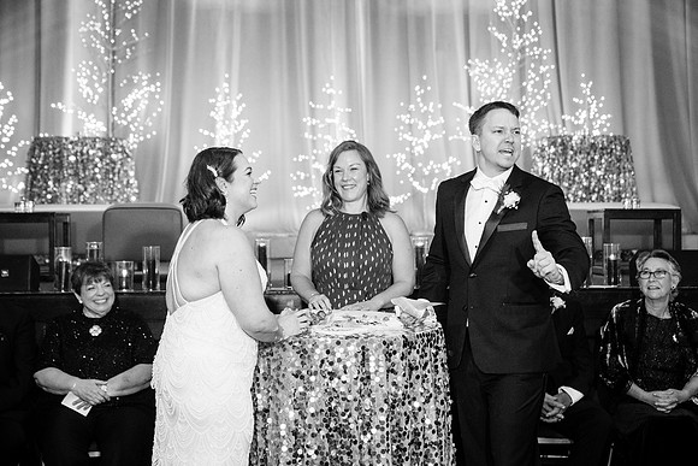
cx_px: 349
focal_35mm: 70
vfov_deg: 19.5
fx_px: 1357
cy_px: 233
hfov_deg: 28.8
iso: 4000
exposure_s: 1/125
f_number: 4
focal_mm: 70
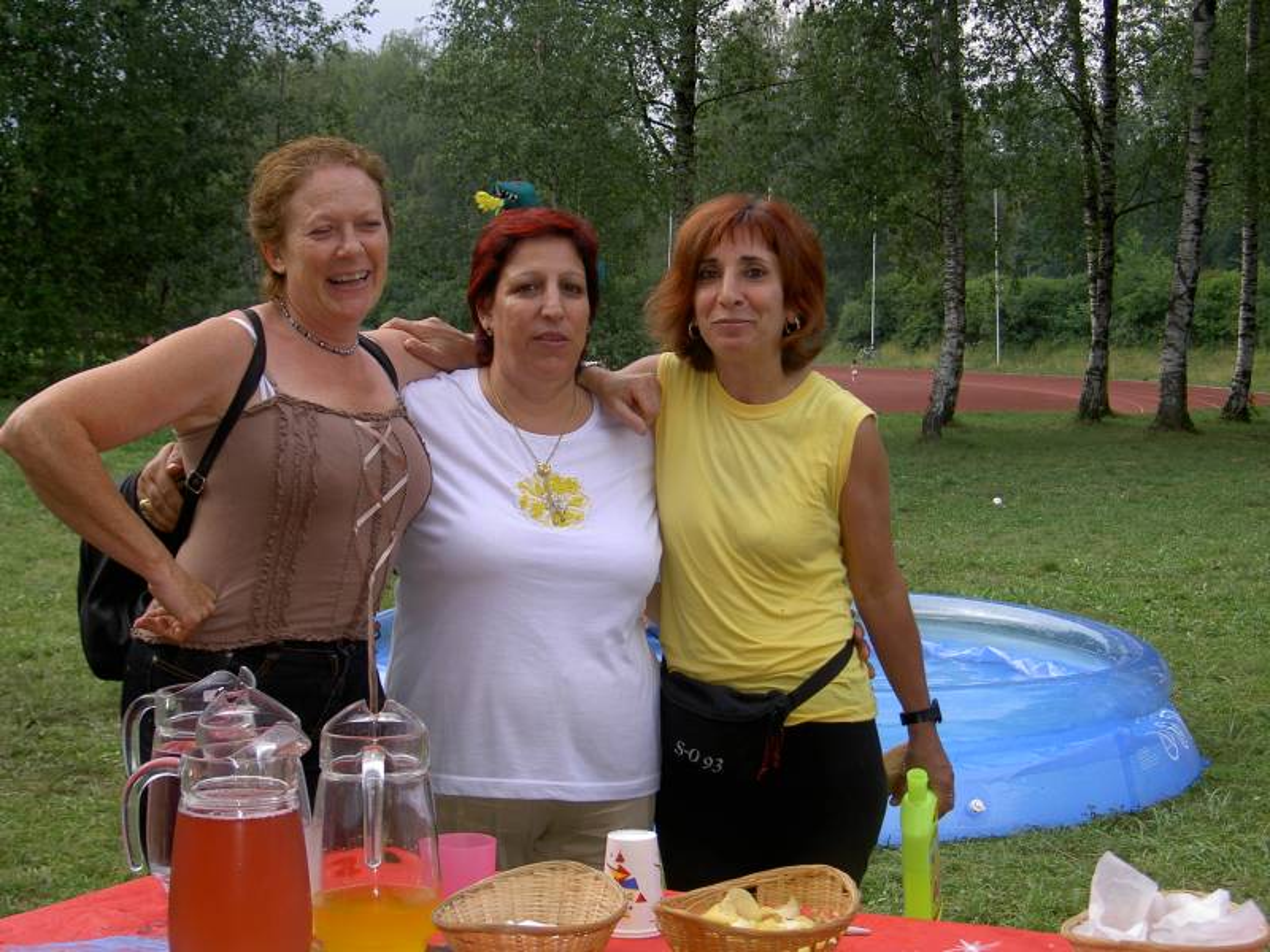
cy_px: 476
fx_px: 2531
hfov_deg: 28.2
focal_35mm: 69
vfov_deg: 21.3
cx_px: 635
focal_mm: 14.2
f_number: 3.7
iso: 100
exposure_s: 1/80
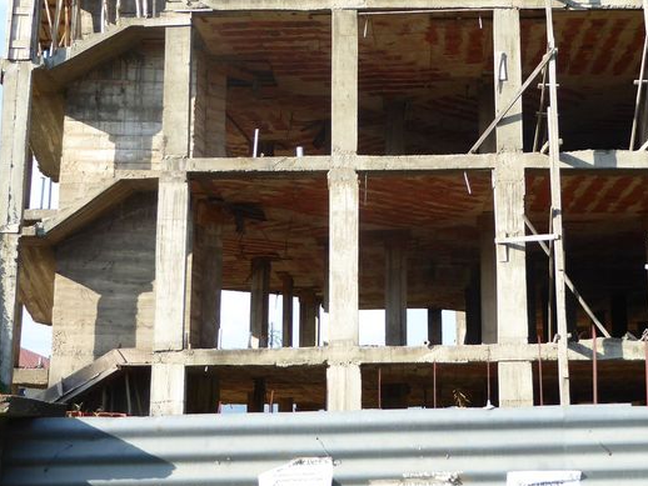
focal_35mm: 71
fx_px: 1330
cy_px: 125
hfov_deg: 27.2
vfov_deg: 20.6
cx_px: 433
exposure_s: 1/200
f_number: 3.9
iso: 80
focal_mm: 7.8
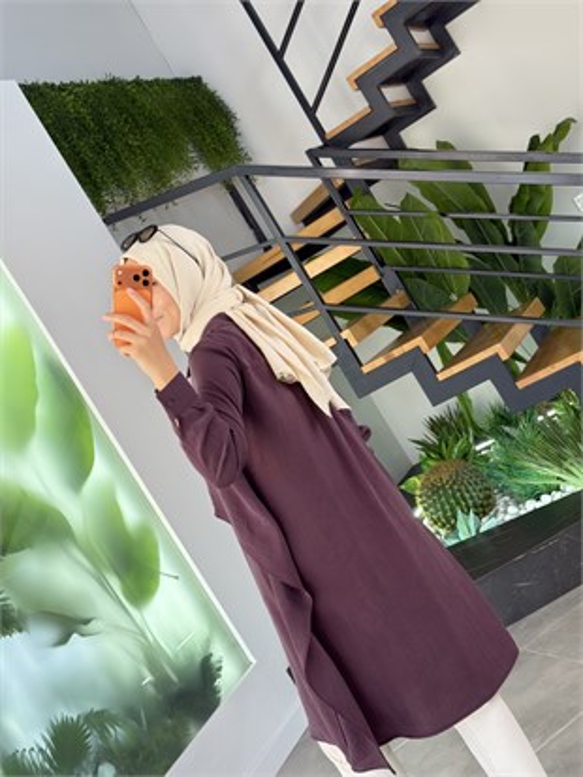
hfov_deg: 30.3
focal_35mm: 48
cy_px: 388
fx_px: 1077
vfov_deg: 39.6
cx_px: 292
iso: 50
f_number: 1.78
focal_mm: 6.76
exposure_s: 1/141
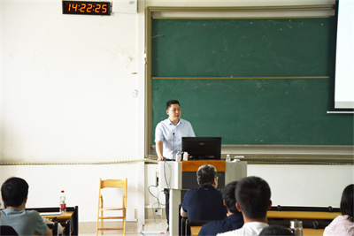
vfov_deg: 16.1
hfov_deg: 23.9
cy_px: 118
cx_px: 177
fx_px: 836
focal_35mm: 85
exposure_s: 1/100
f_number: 4.5
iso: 800
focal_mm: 85
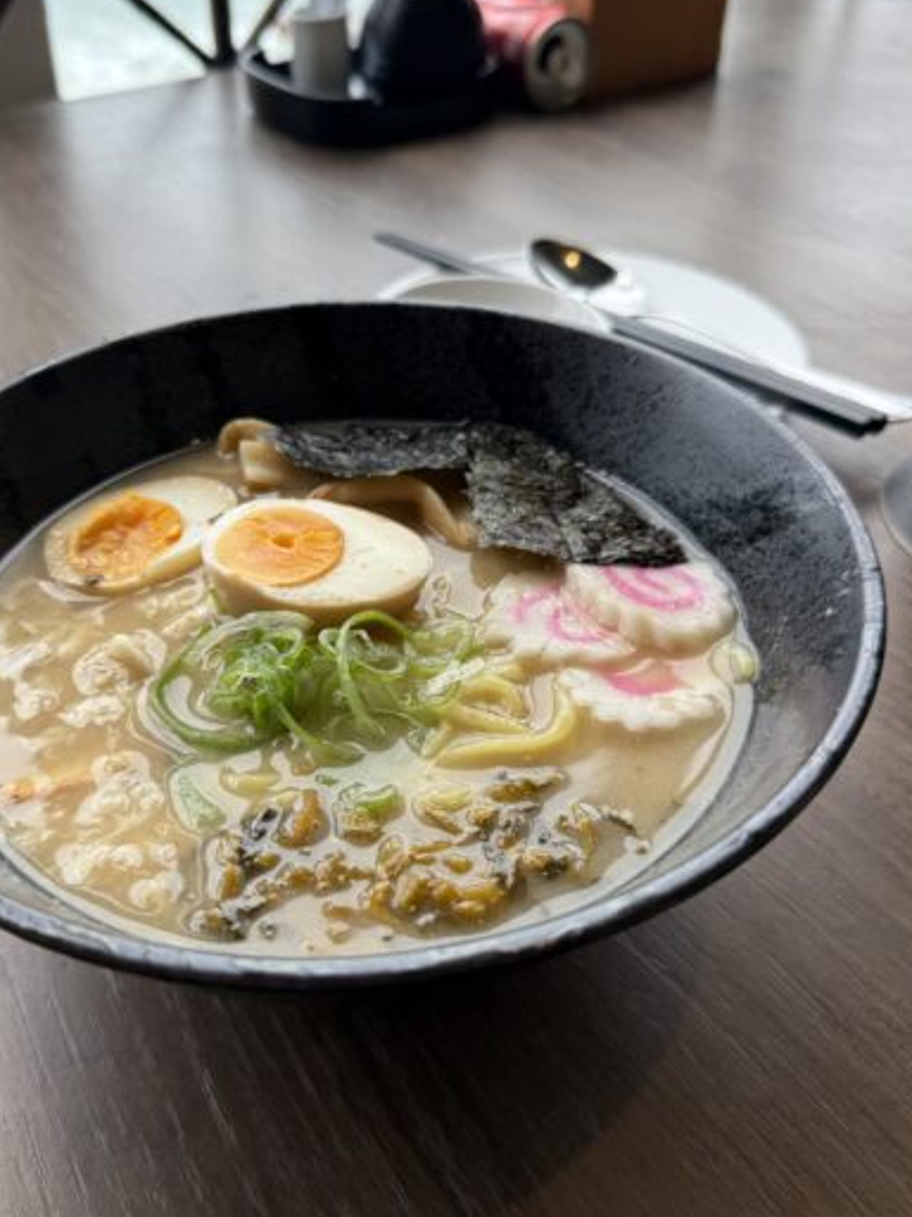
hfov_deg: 46.6
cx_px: 370
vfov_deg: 60.0
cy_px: 613
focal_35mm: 30
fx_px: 1054
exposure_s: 1/955
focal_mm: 6.76
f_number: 1.78
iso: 80
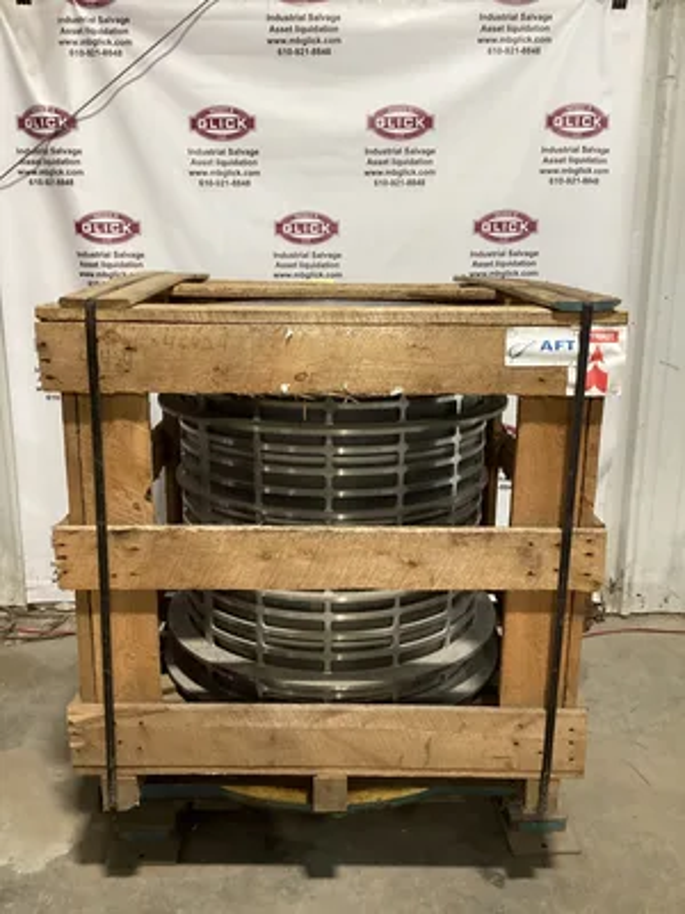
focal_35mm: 31
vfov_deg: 58.4
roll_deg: +0.8
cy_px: 457
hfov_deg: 45.4
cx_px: 342
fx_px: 818
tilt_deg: -13.8
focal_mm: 3.3
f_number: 2.4
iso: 250
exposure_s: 1/33
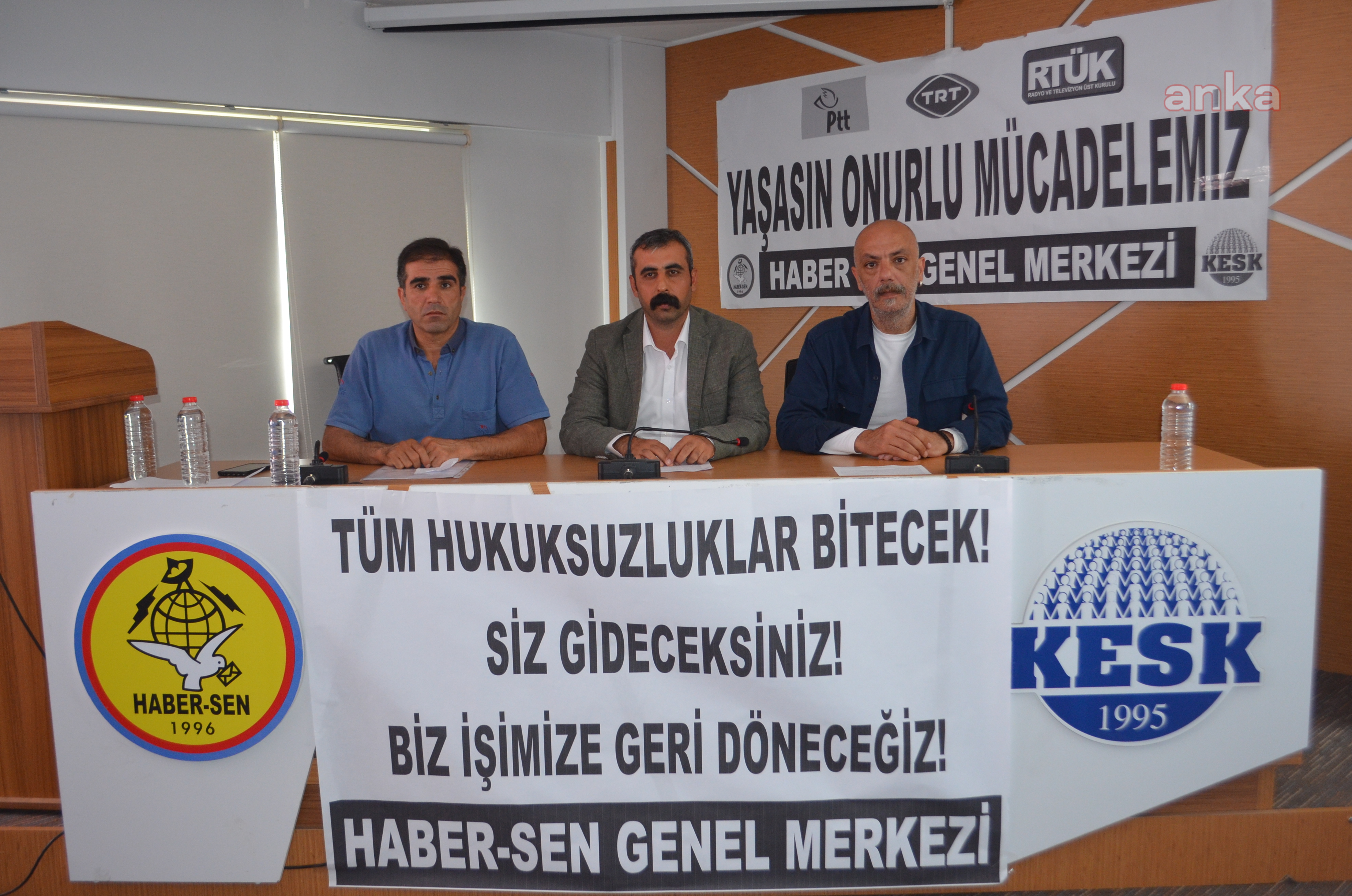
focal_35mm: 33
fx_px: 1237
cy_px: 448
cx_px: 676
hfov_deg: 57.3
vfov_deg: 39.8
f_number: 3.8
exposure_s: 1/60
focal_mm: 22
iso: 900
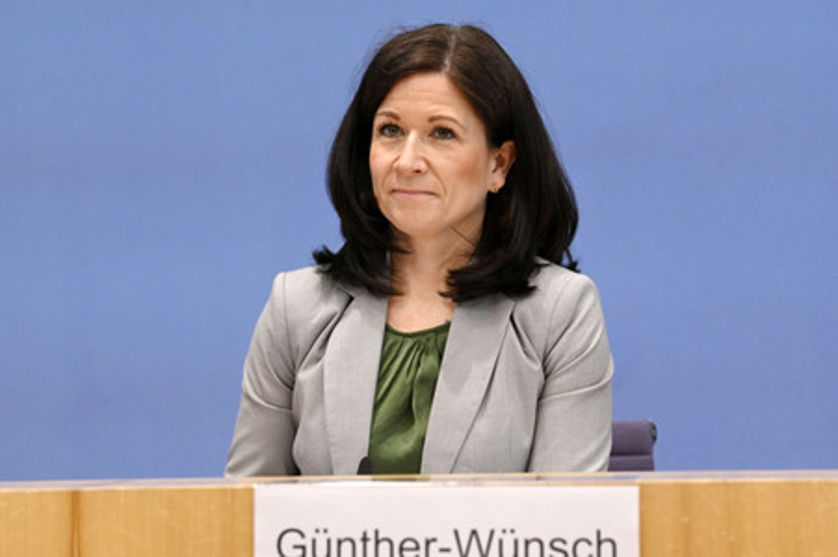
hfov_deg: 24.8
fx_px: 1907
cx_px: 419
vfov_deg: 16.6
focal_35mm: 82
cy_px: 278
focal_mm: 82
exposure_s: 1/800
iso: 5000
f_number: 5.6
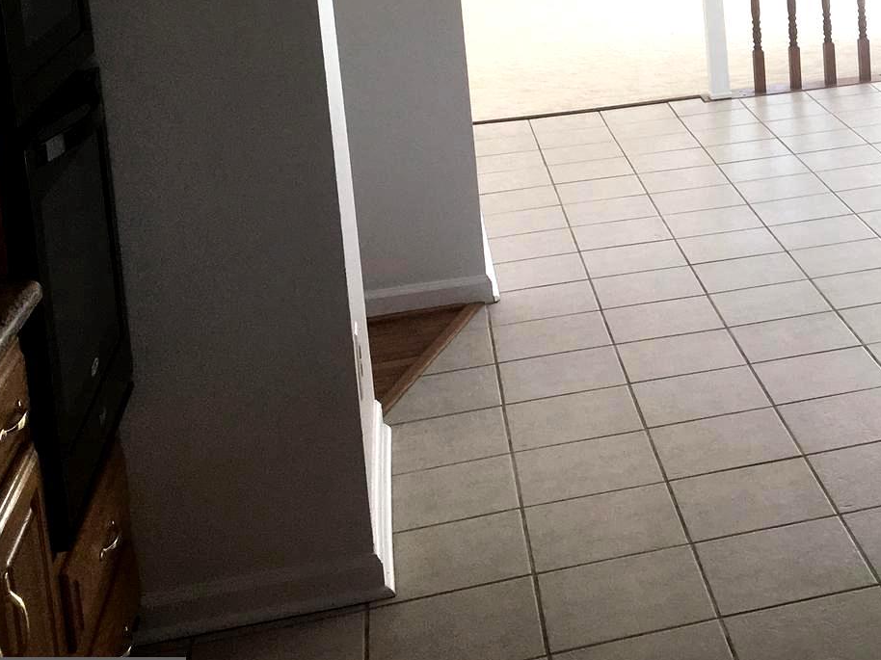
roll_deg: +3.4
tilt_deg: -8.3
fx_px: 1654
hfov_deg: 27.6
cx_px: 932
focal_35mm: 65
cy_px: -4
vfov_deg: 21.7
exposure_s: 1/120
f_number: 2.2
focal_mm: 4.15
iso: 25
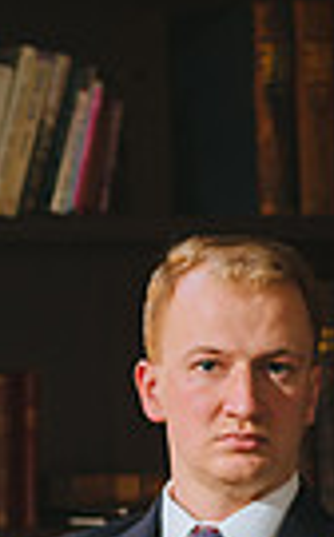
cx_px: 69
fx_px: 3404
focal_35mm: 233
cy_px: 600
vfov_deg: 8.9
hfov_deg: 5.6
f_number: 2.8
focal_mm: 50
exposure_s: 1/160
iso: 400
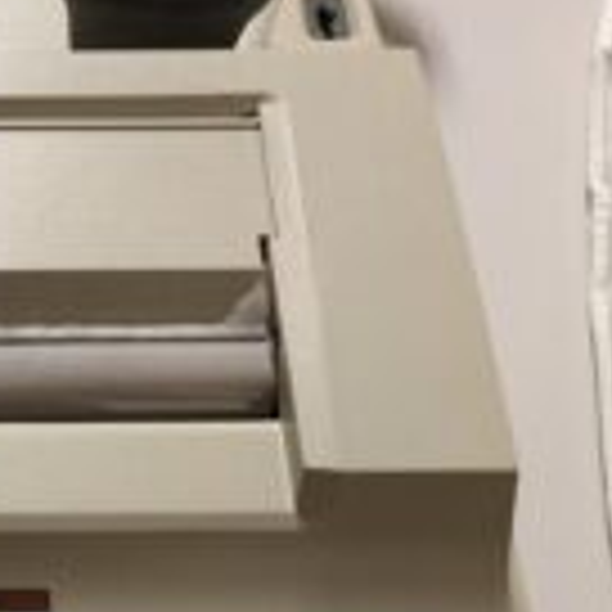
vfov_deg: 25.7
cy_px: 549
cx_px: -171
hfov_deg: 23.6
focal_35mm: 65
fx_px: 1300
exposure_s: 1/24
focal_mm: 5.43
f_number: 1.89
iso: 218
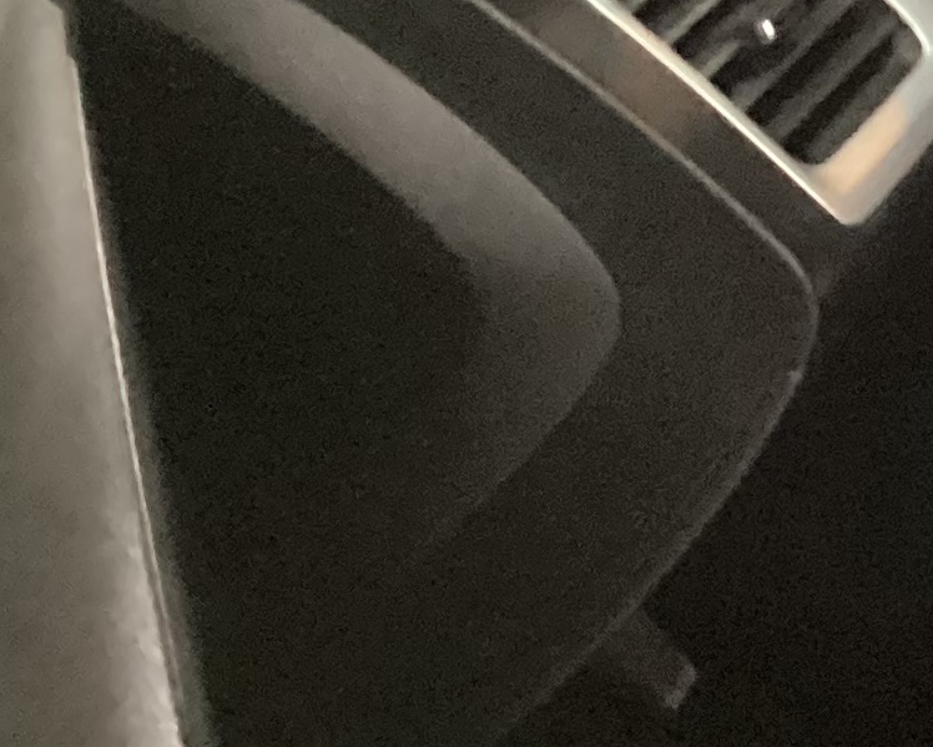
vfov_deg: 11.5
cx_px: 1988
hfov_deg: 12.5
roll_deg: +0.9
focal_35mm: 132
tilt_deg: -23.6
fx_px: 3646
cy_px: -107
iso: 800
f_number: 2.4
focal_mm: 3.3
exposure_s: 1/20
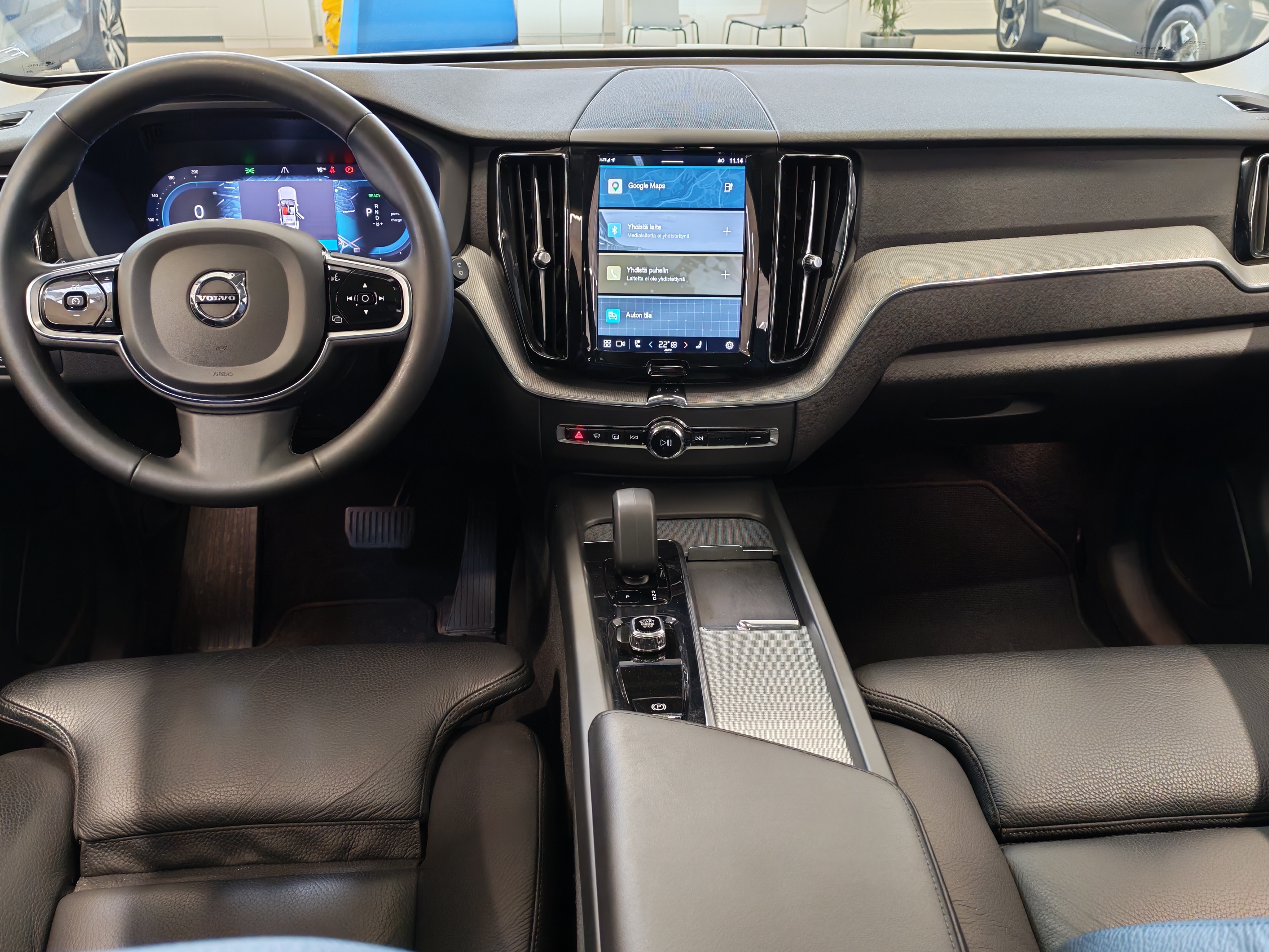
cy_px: 476
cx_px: 634
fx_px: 1136
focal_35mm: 31
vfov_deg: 45.4
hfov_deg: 58.4
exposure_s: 1/50
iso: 709
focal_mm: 6.12
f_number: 1.9
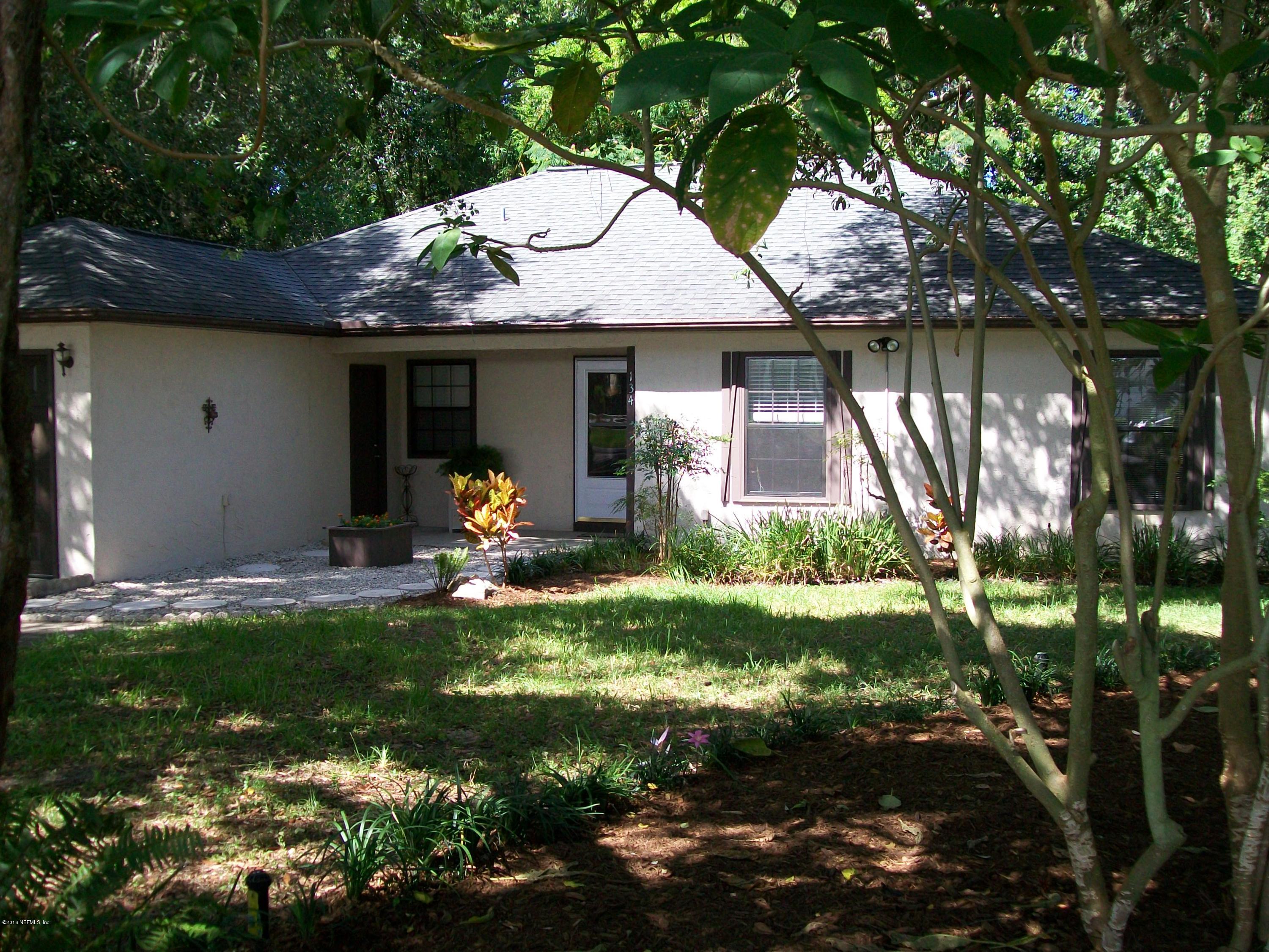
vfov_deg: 39.7
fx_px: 1320
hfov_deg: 51.4
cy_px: 476
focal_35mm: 36
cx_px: 634
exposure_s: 1/250
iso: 64
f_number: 2.7
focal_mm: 6
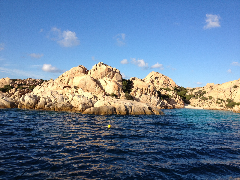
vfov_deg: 40.7
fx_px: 243
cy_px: 90
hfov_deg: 52.6
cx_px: 120
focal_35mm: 35
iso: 64
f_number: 2.4
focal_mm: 4.28
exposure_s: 1/1416
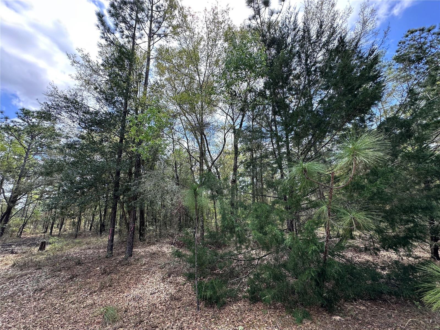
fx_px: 178
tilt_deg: +16.3
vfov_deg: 85.7
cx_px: 220
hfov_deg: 102.1
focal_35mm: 14
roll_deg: +2.1
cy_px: 165
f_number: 2.2
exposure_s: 1/662
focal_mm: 2.22
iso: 40
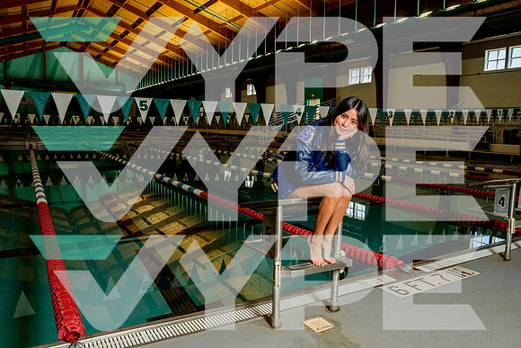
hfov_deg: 65.5
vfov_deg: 46.4
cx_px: 260
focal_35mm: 28
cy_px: 174
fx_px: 405
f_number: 8
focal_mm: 28
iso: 1600
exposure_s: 1/250
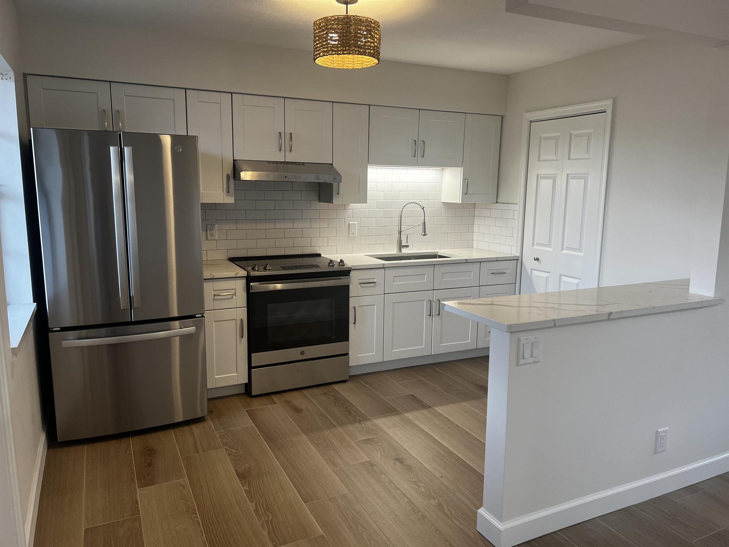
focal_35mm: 26
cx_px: 364
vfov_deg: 53.1
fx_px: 548
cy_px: 274
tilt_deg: -9.7
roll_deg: -0.5
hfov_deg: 67.3
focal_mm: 5.7
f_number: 1.5
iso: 125
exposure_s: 1/120
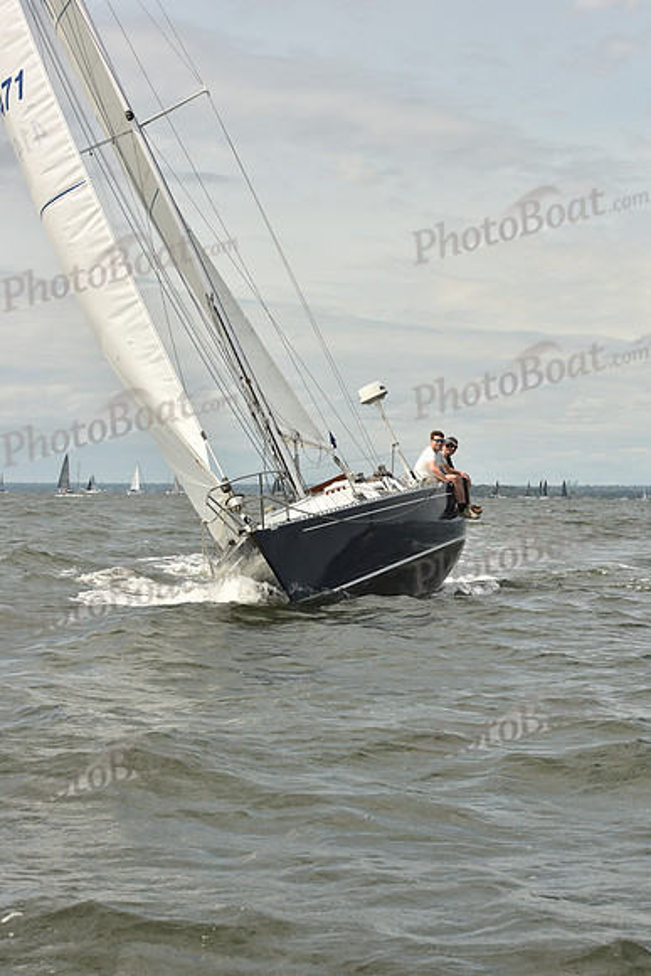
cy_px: 488
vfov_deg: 23.6
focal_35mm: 86
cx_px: 326
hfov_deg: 15.9
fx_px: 2331
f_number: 9
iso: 250
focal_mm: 86
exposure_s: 1/800
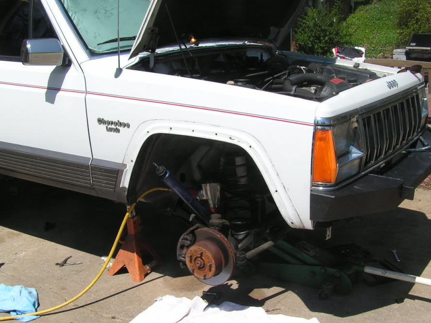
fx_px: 548
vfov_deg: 32.9
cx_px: 245
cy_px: 158
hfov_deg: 42.8
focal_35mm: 44
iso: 50
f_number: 5.6
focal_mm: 6.3
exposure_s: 1/500
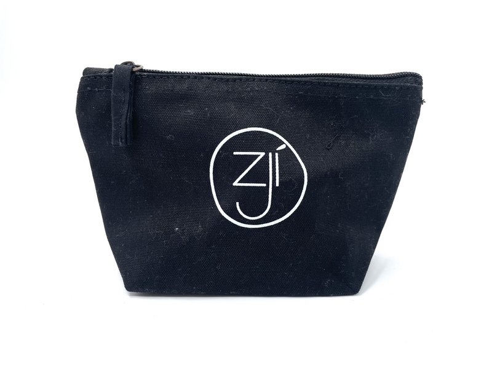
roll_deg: -1.1
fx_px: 370
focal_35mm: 26
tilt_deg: -18.3
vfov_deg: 53.1
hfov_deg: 67.3
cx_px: 246
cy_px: 184
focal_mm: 4.2
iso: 32
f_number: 1.6
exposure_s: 1/360
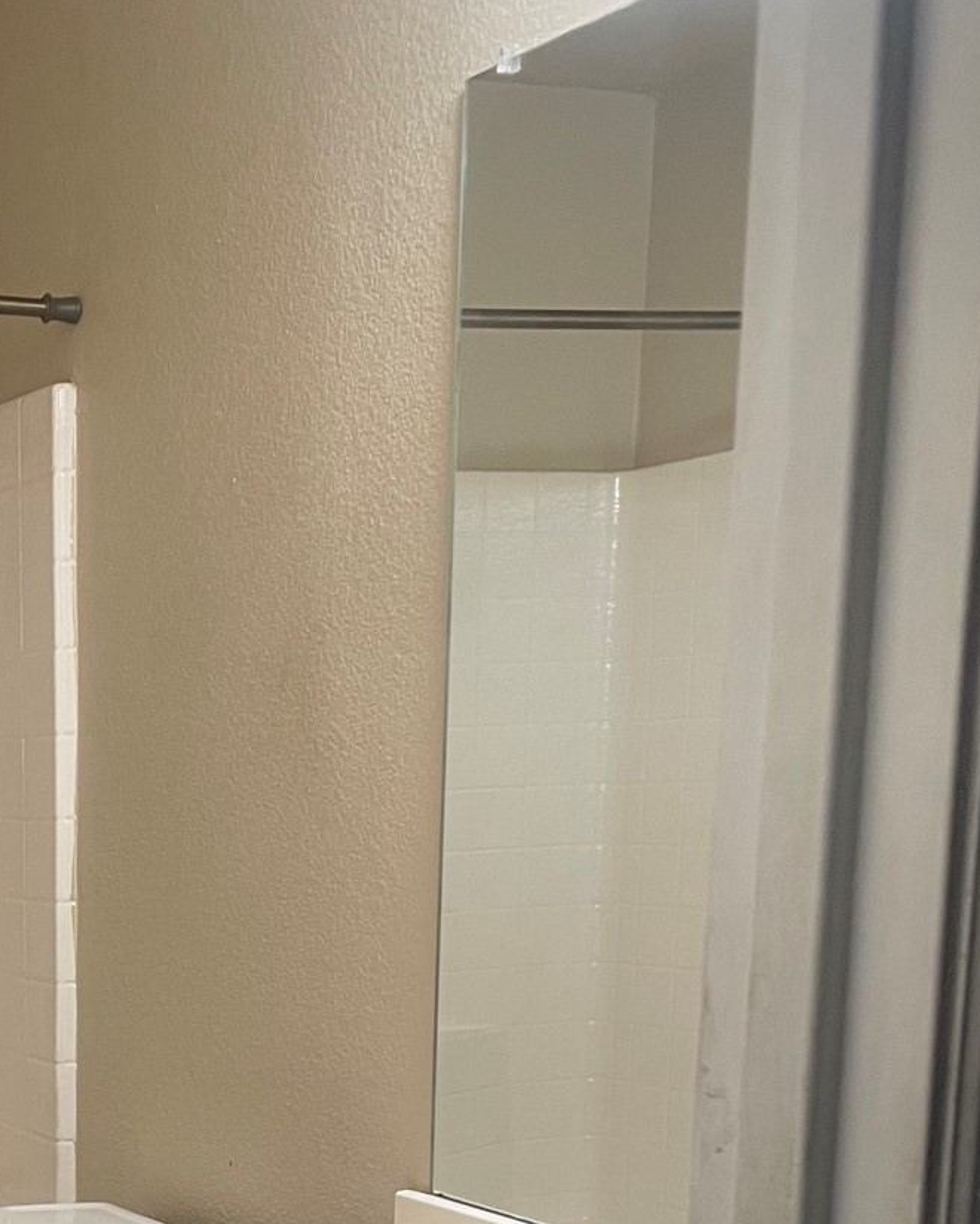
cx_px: -70
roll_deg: +2.4
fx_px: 2284
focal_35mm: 63
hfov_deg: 22.9
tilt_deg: -14.0
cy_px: 1261
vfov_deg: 28.0
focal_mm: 4.2
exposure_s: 1/60
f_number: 1.6
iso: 100
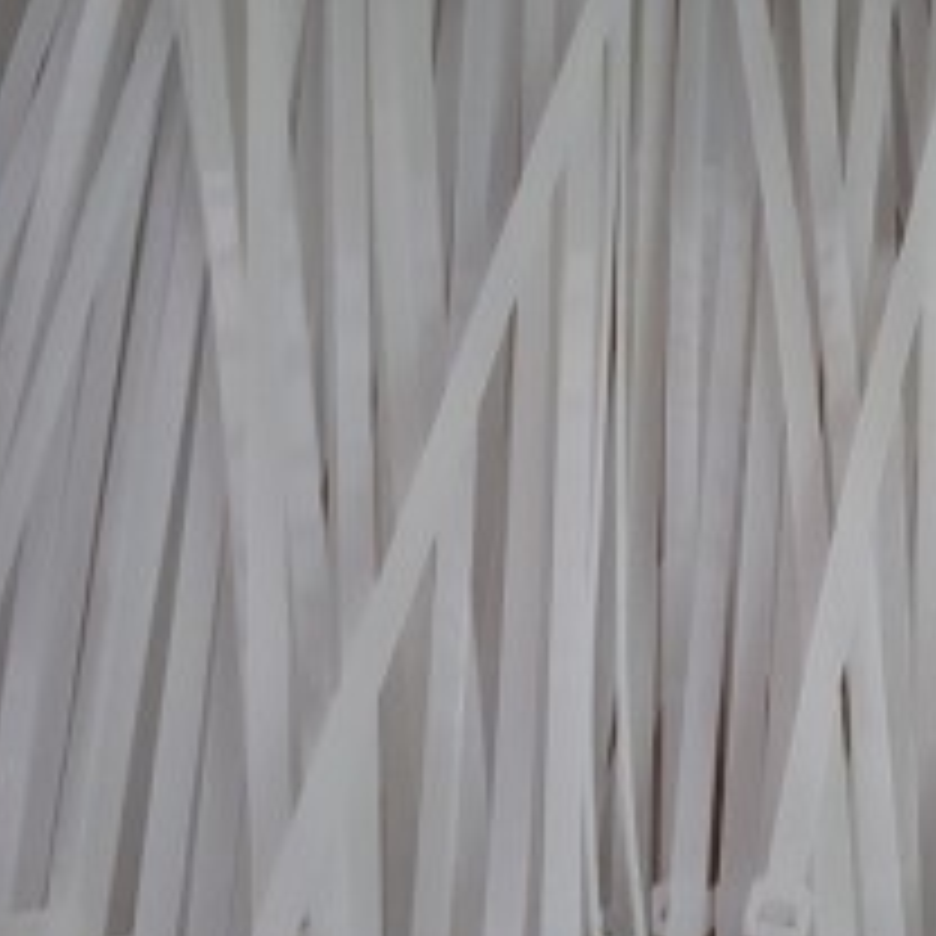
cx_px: 702
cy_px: 522
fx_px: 1407
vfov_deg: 36.7
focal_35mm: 46
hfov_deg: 36.0
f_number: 1.9
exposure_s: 1/17
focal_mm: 3.6
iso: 320
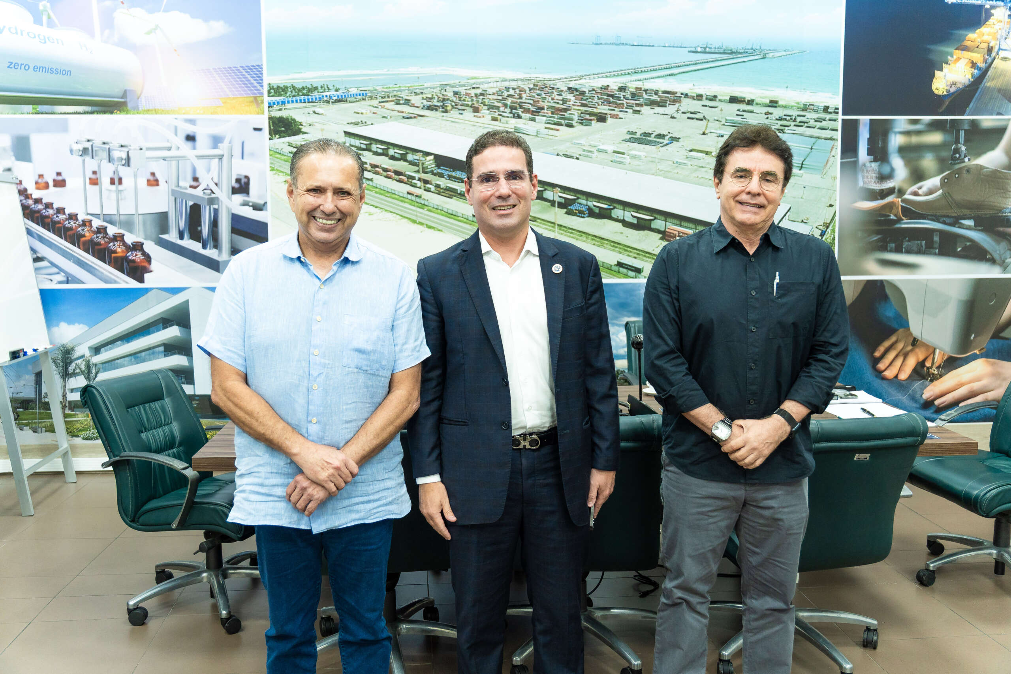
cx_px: 506
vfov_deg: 40.0
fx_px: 927
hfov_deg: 57.2
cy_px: 337
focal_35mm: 33
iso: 500
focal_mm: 22
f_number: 2.8
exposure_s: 1/60
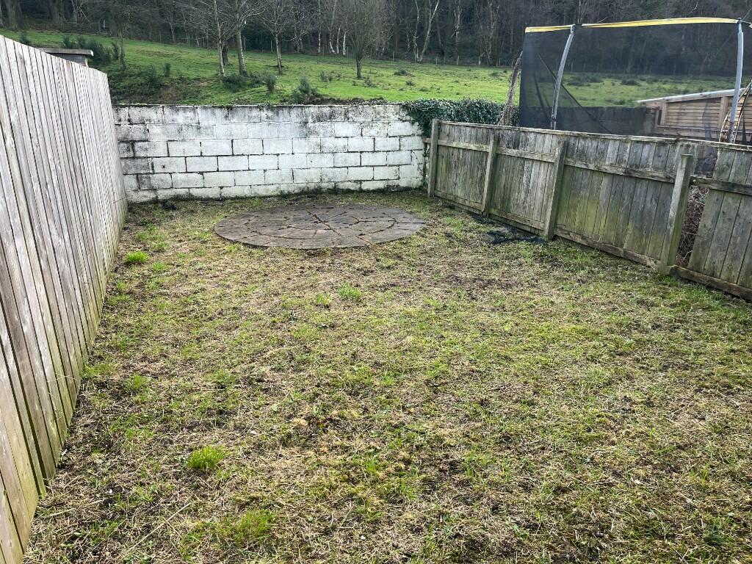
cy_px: 282
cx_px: 376
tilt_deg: -18.8
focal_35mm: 26
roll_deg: +1.2
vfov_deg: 53.1
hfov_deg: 67.3
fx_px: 565
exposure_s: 1/122
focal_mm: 5.1
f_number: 1.6
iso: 32
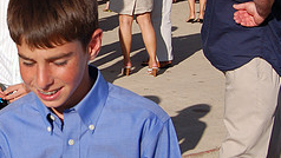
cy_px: 5
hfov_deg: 18.0
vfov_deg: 10.5
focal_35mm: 115
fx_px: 857
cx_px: -15
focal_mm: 30
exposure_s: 1/400
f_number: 10
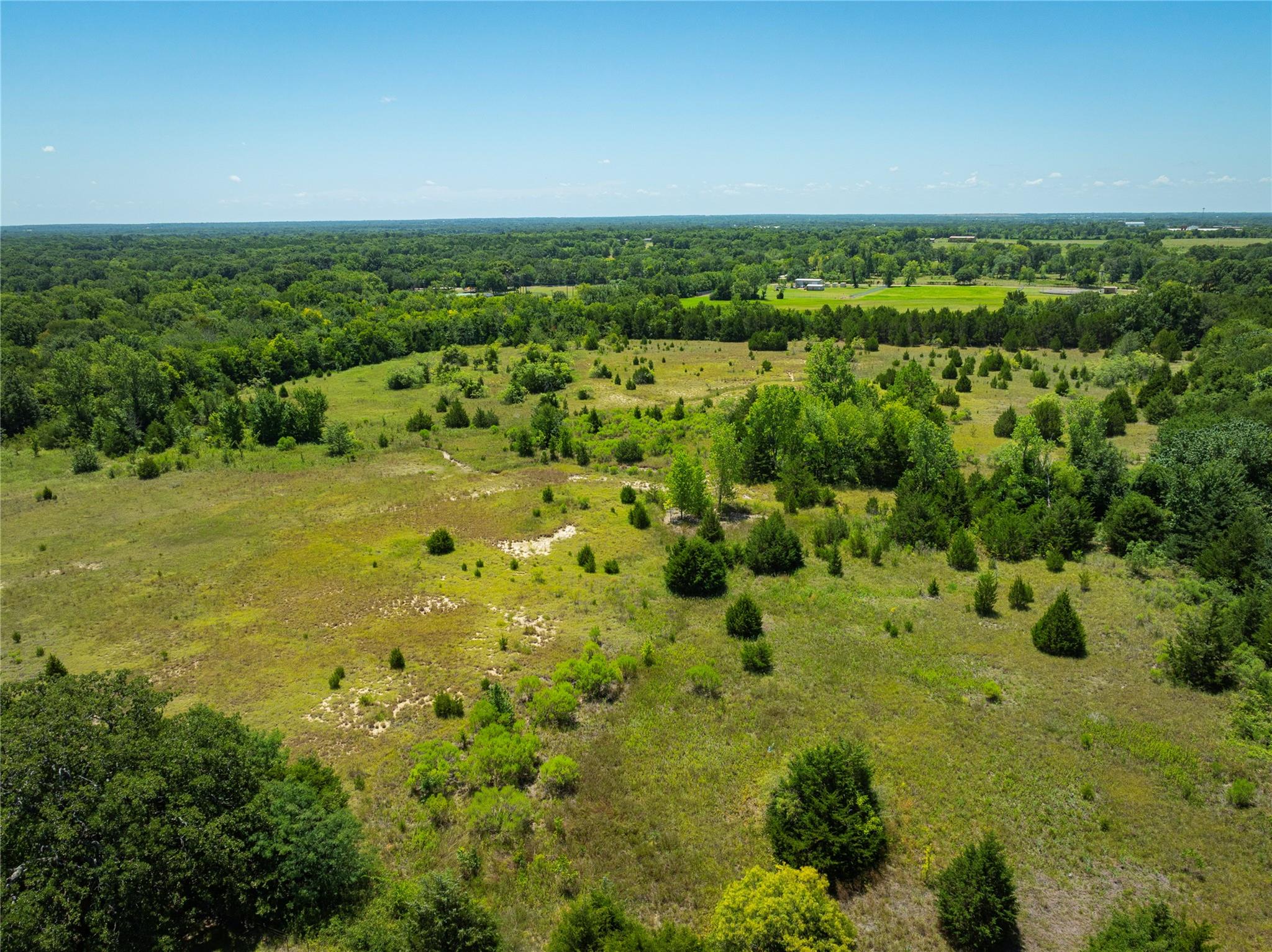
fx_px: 881
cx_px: 636
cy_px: 476
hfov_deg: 71.6
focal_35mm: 24
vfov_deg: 56.8
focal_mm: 12.29
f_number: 7.1
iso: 100
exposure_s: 1/240
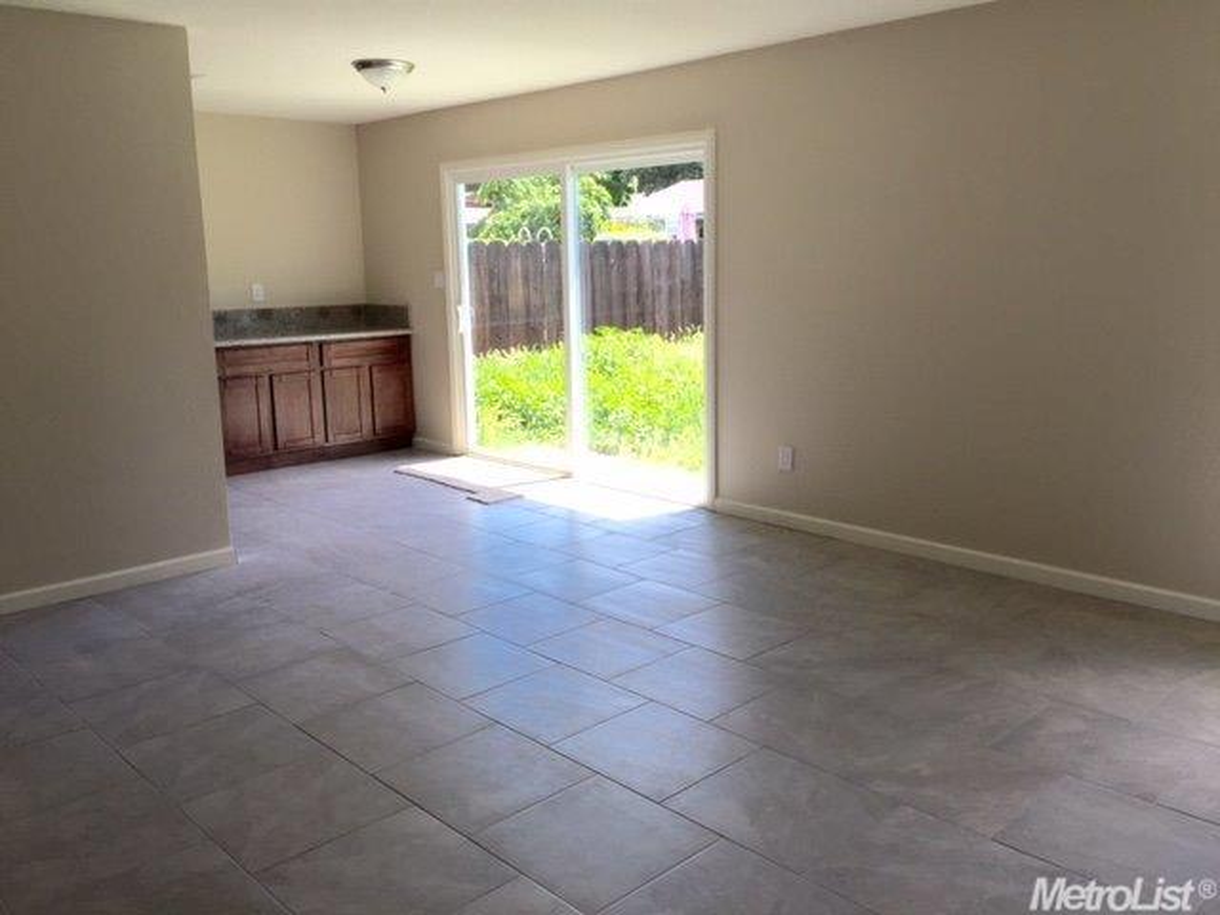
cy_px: 458
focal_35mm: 29
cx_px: 610
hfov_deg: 61.7
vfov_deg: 48.2
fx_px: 1022
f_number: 2.2
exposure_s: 1/234
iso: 32
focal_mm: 4.15
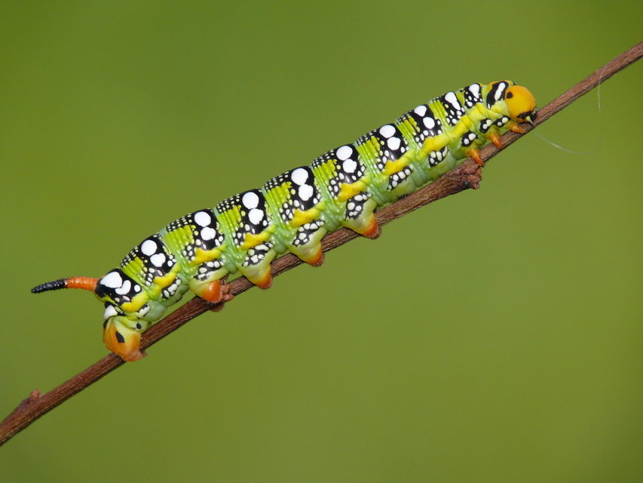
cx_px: 322
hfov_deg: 7.0
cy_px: 242
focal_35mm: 281
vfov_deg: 5.3
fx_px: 5220
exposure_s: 1/125
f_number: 5
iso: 100
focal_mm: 59.5
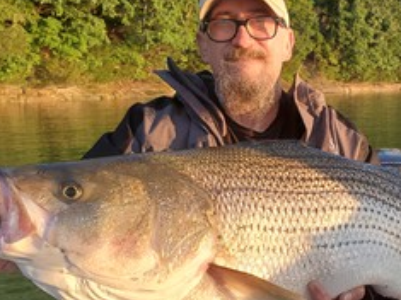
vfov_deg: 26.7
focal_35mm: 54
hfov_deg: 34.3
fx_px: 625
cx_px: 329
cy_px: 215
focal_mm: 4.3
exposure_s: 1/271
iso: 50
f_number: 2.4
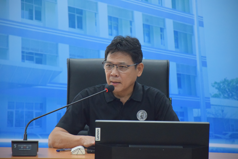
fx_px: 1389
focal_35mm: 210
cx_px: 119
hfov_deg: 9.8
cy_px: 80
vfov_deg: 6.6
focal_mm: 140
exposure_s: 1/250
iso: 6400
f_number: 5.6
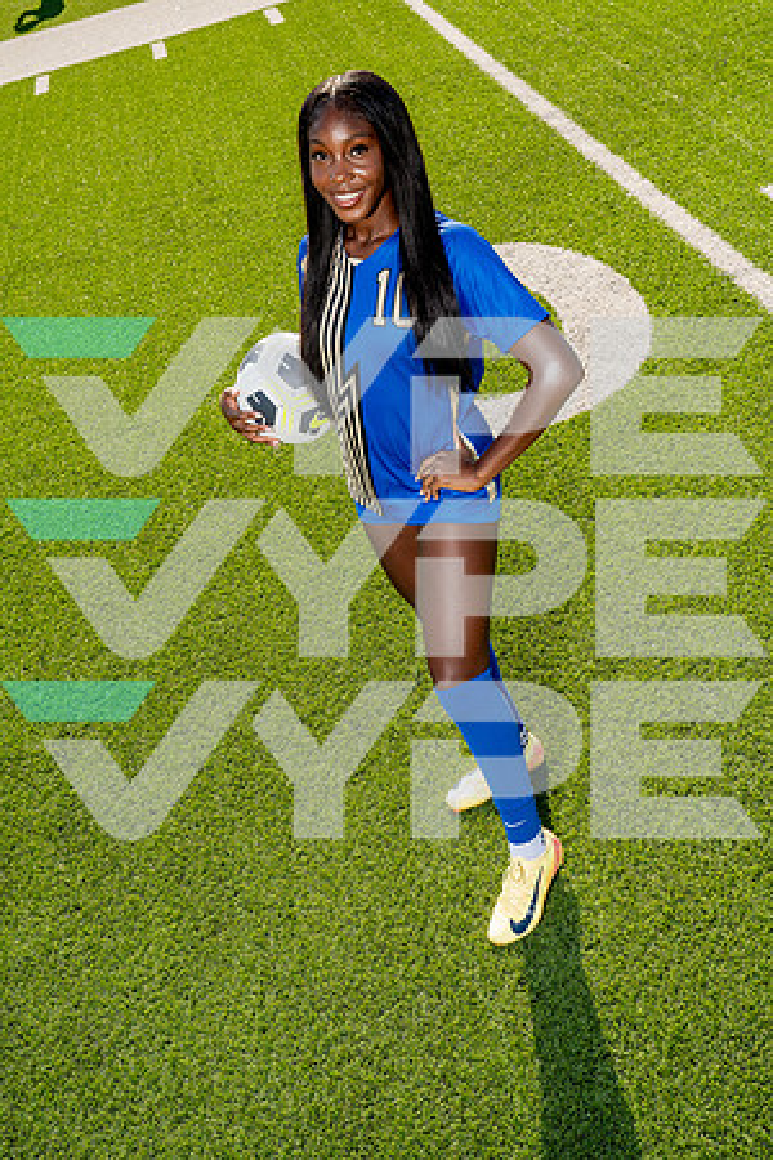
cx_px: 386
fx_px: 1449
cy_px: 580
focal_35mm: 45
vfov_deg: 43.6
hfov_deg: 29.9
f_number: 10
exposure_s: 1/250
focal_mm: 45
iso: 320
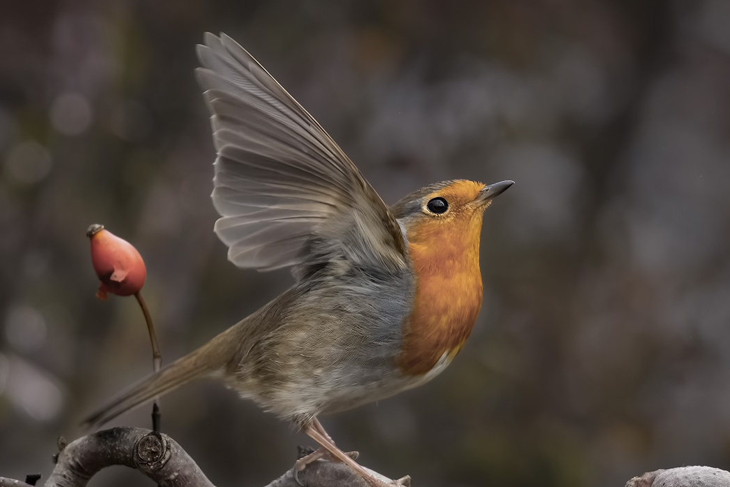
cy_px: 313
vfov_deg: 2.0
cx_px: 431
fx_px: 13628
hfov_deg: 3.1
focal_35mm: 672
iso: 1250
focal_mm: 500
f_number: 5.6
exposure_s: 1/640
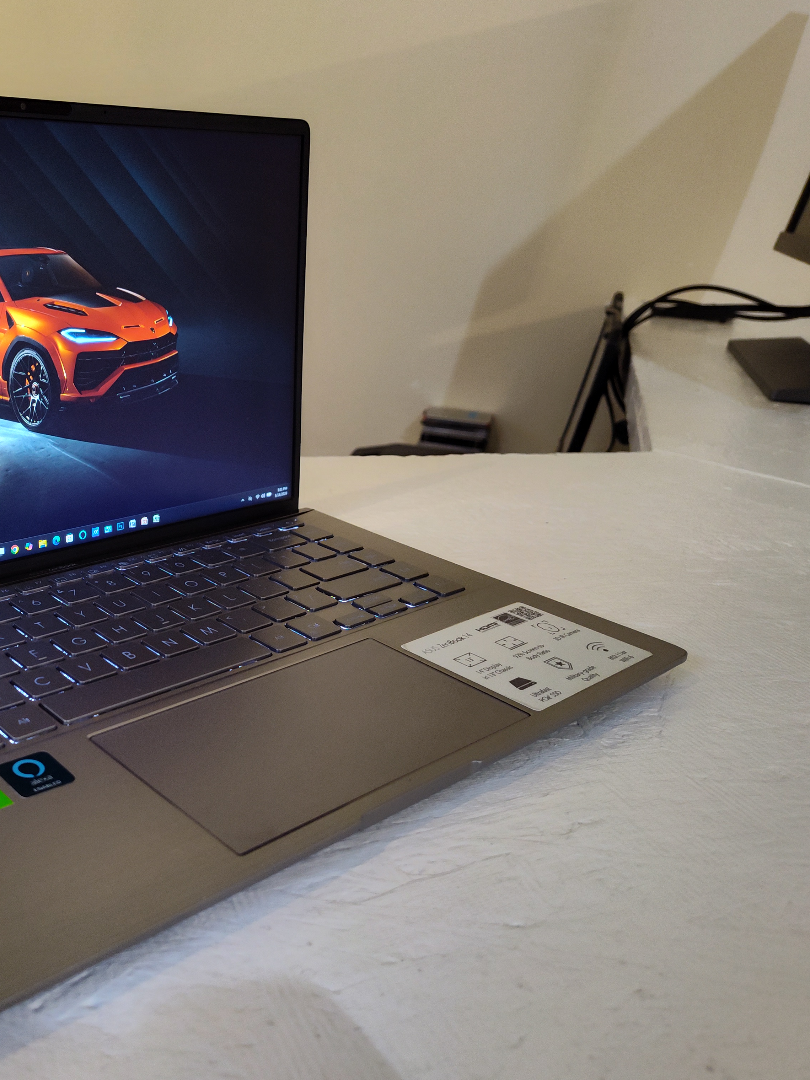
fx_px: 967
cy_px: 537
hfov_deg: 42.0
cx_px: 92
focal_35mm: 31
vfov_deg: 58.4
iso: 1400
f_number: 1.8
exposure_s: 1/60
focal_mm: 5.56
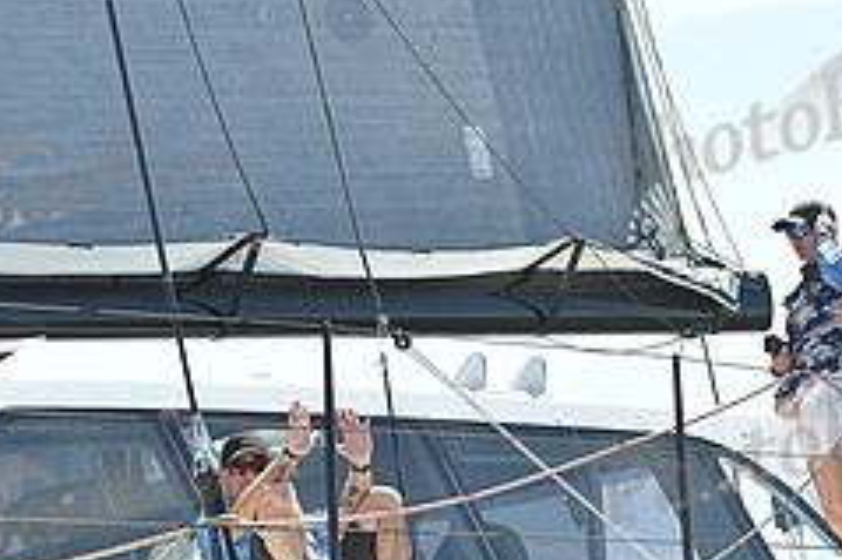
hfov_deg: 12.1
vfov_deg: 8.0
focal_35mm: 170
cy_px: 667
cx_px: 419
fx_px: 3973
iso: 250
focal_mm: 70
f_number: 5.6
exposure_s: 1/1000
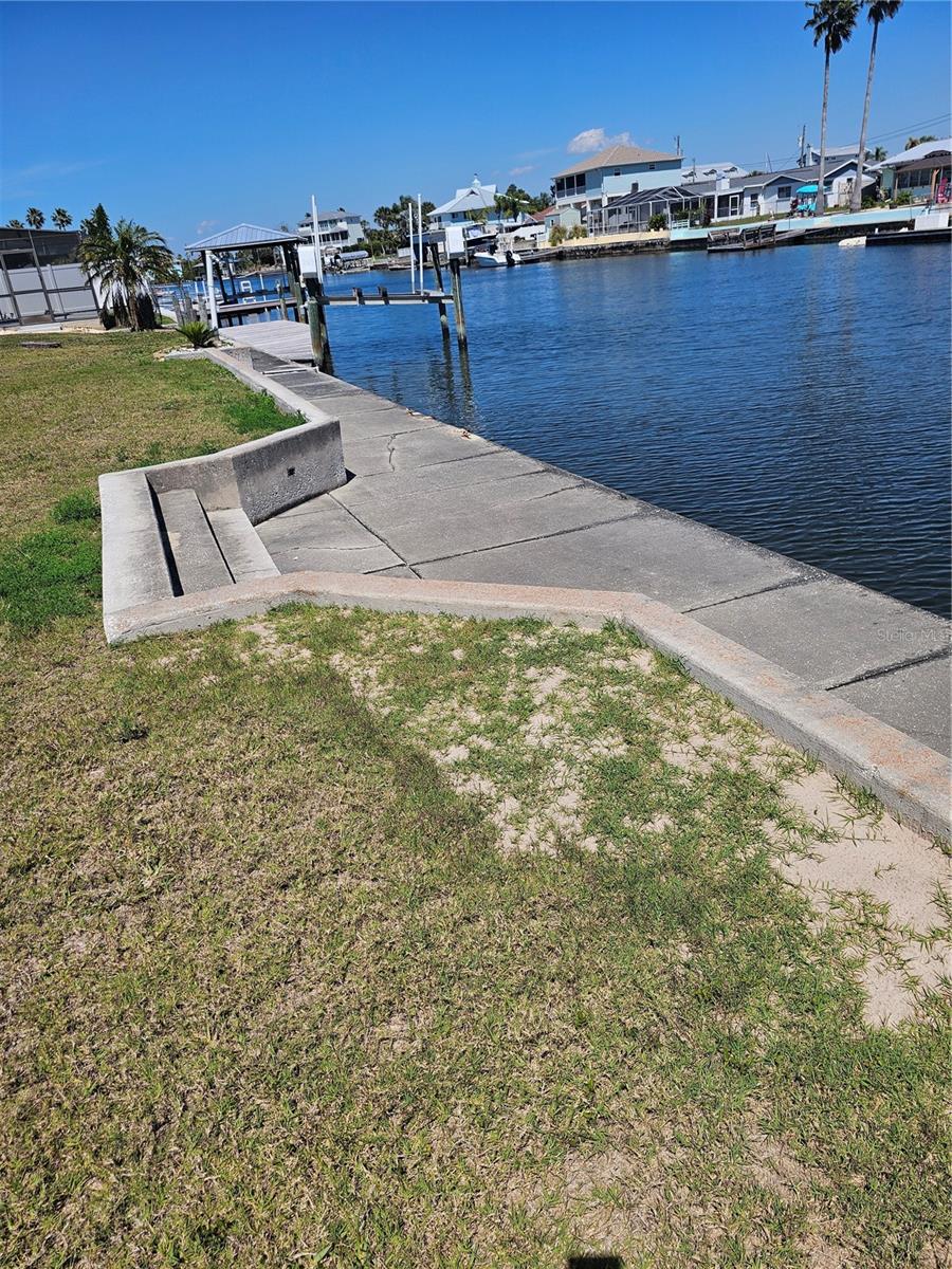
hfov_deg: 58.9
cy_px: 634
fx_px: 843
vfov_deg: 73.9
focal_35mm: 23
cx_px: 476
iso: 10
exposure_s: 1/1304
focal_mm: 6.3
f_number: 1.7
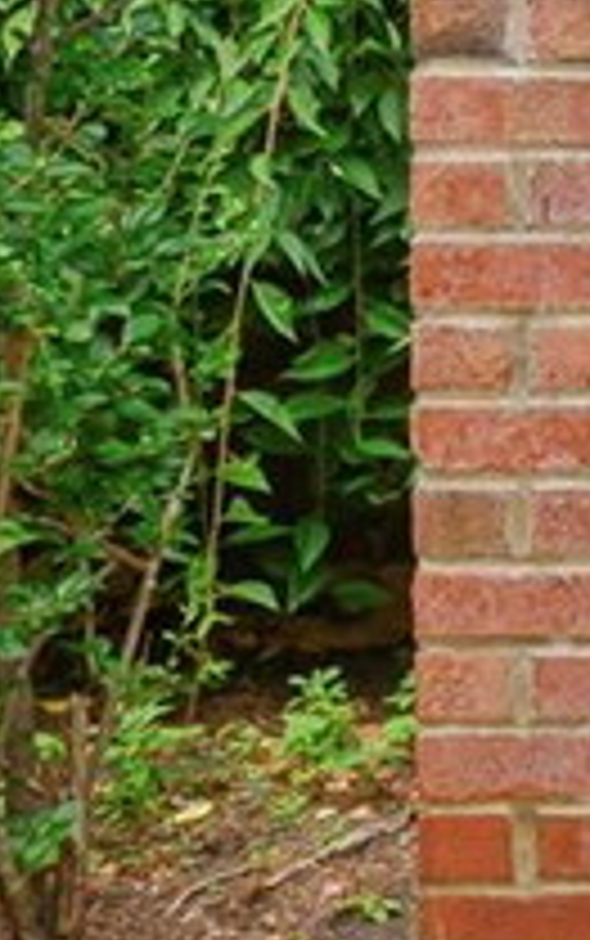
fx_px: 2798
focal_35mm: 109
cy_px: -306
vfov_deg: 17.8
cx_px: 1862
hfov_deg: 9.2
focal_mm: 14
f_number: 9
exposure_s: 1/40
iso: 250
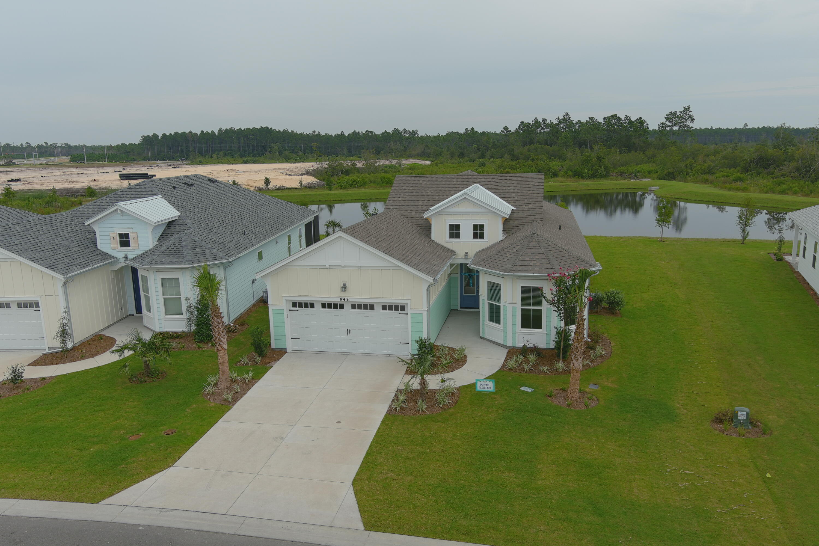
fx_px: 660
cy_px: 273
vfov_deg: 45.0
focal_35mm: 29
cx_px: 410
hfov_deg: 63.7
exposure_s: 1/1145
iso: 100
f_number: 2.8
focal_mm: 10.57
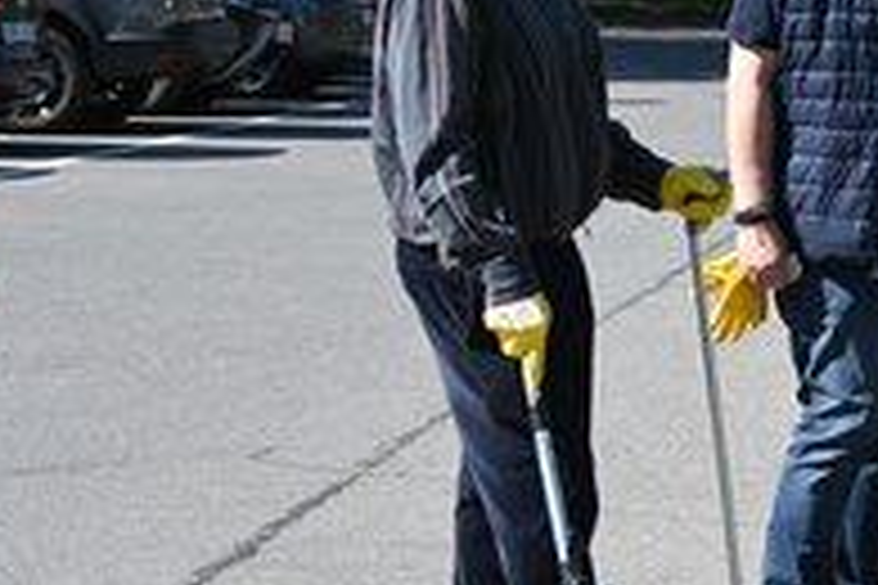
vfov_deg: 8.3
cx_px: 977
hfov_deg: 12.2
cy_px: 214
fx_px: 4024
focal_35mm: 165
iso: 100
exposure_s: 1/320
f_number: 6
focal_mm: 70
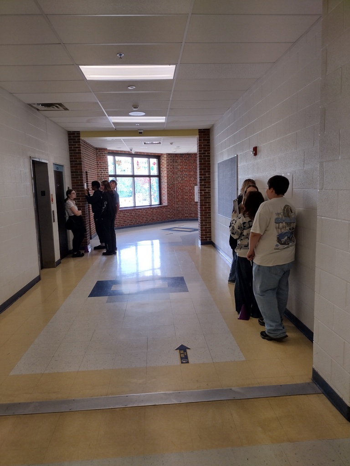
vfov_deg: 65.3
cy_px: 233
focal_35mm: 27
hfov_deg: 51.4
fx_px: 364
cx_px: 175
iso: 105
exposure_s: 1/120
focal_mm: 4.71
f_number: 1.7
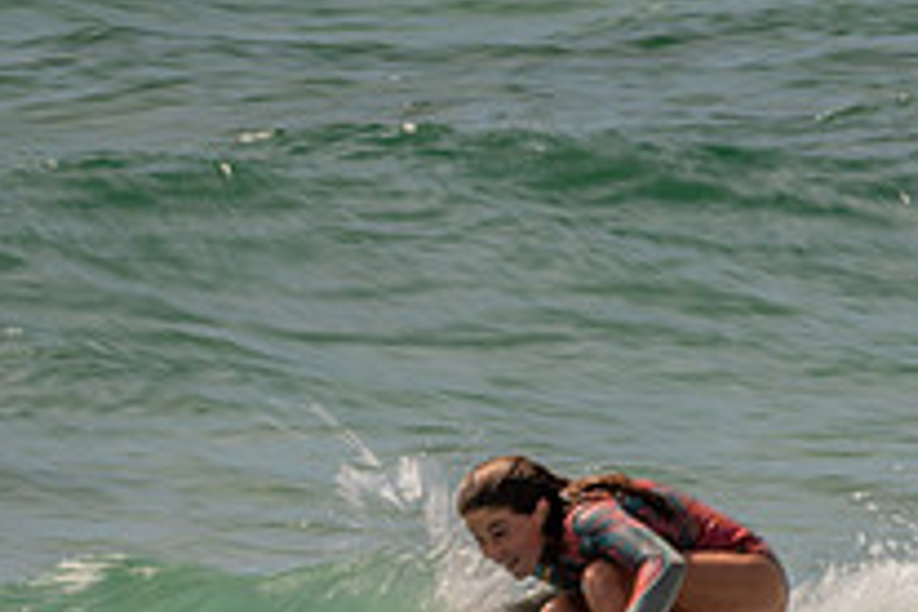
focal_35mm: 1719
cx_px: 507
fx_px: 43831
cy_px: 638
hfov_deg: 1.2
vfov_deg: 0.8
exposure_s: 1/20
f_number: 22
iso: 64
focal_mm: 500
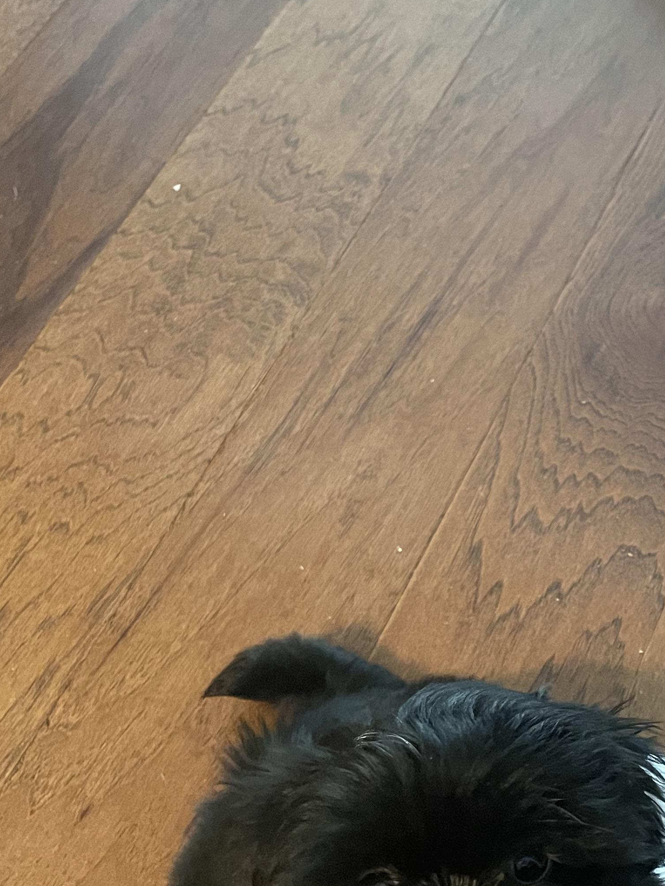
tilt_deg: -63.1
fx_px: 1332
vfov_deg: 36.3
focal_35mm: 52
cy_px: 614
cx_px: 610
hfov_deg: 27.0
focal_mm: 4.2
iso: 640
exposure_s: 1/30
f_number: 1.6
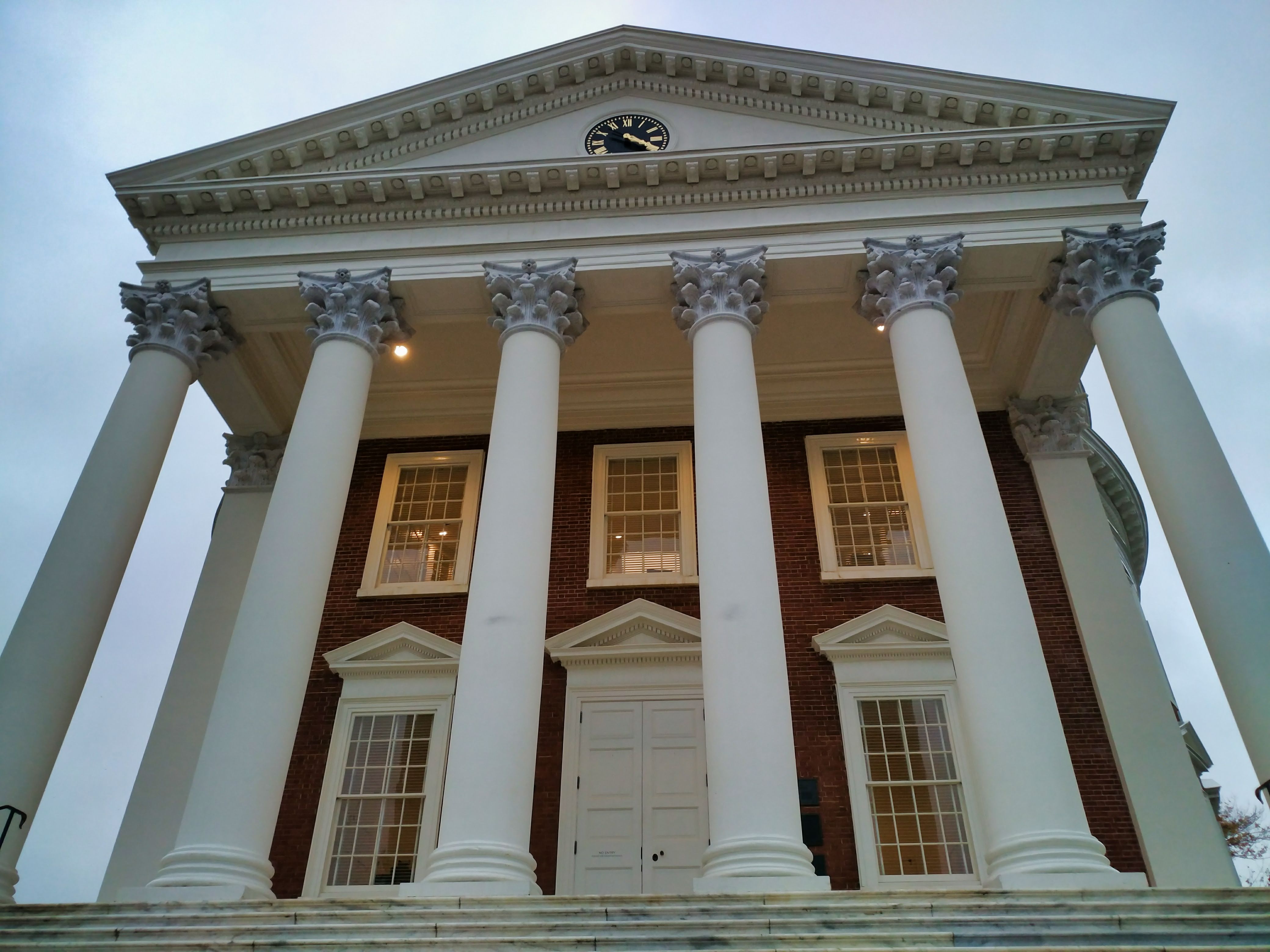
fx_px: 991
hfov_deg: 65.3
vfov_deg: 51.4
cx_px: 635
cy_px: 476
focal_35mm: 27
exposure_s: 1/40
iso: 200
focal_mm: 4.73
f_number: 2.2
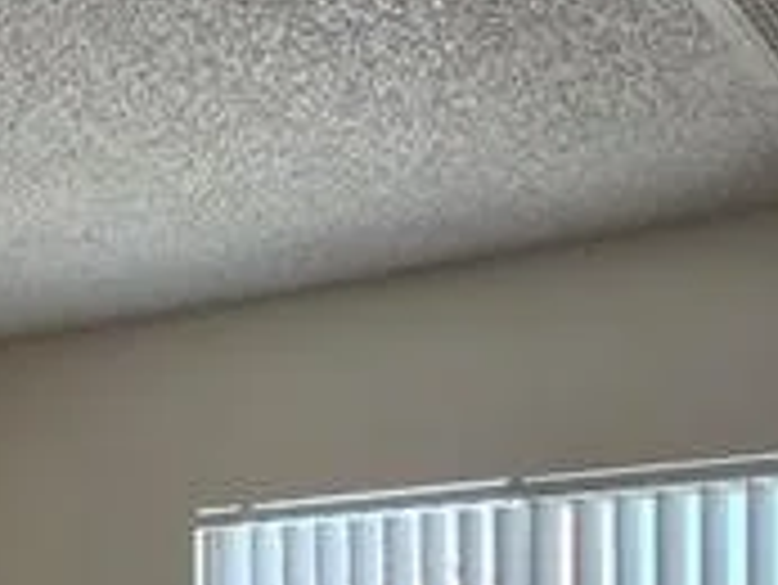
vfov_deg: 21.8
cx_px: 297
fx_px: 1349
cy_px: 783
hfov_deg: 32.0
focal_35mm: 60
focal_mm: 2.2
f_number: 1.9
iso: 100
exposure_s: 1/120
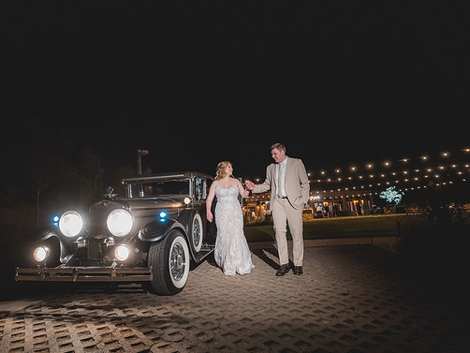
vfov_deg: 66.0
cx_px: 213
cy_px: 177
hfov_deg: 81.5
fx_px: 272
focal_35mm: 20
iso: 3200
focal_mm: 18
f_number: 2.8
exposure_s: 1/100
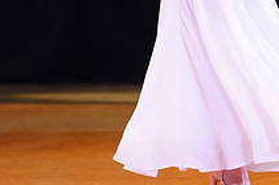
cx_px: 178
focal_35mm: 551
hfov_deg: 3.7
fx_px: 4264
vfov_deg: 2.5
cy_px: -85
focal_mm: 200
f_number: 2.8
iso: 5000
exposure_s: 1/400
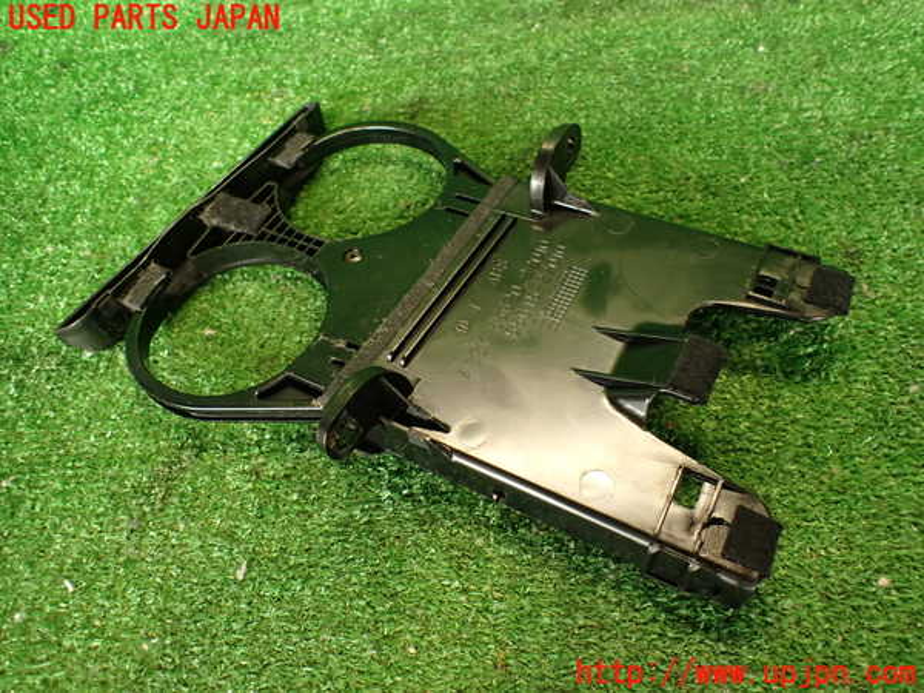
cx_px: 462
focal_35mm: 25
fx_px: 667
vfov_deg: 54.9
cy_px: 346
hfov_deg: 69.4
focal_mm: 4.5
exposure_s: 1/30
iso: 200
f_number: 2
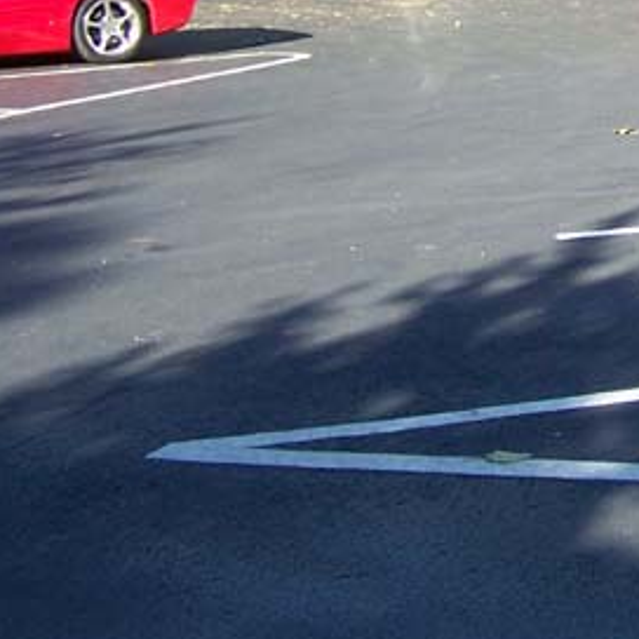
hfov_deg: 16.7
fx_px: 2068
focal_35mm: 99
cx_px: 801
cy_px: -11
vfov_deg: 17.1
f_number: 2.8
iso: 80
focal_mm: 6.3
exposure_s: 1/400
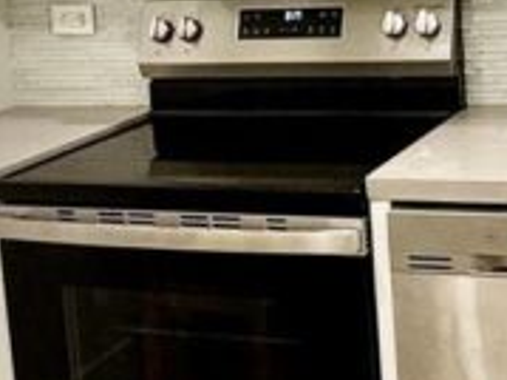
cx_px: 402
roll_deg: +4.3
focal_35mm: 80
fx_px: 1171
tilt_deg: -5.7
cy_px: 11
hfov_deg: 24.1
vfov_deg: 18.0
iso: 125
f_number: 2.2
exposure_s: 1/60
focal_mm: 2.22
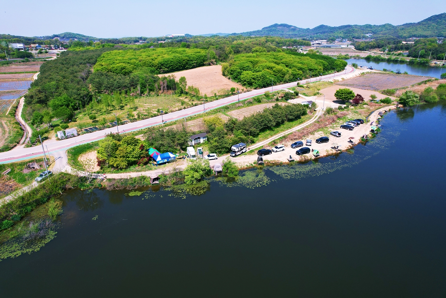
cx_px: 223
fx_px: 273
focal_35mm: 22
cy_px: 149
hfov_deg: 78.6
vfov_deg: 57.2
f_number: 2.8
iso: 130
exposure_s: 1/1600
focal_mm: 8.38
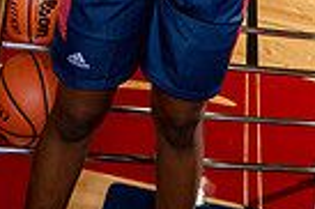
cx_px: 228
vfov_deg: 13.0
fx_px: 690
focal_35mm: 79
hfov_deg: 25.5
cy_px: -294
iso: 500
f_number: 5.6
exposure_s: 1/200
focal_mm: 24
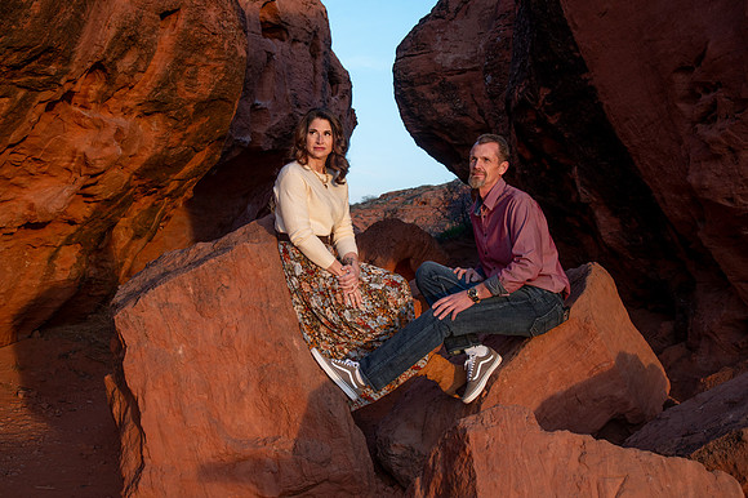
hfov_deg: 39.6
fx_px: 1039
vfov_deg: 26.9
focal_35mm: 50
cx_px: 345
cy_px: 238
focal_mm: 40
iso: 500
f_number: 7.1
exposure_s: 1/125
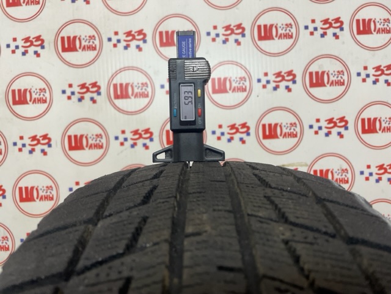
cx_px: 196
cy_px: 147
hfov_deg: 67.3
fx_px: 294
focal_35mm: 26
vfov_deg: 53.1
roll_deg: +4.1
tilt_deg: -2.6
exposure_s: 1/100
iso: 125
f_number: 1.6
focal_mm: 4.2
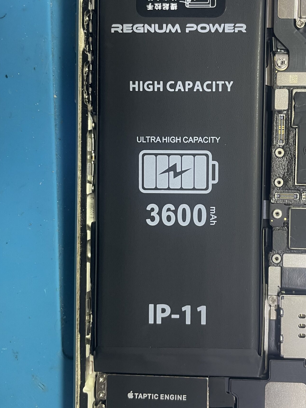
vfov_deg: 47.8
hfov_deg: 36.4
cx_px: 205
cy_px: 182
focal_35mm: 39
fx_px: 460
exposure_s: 1/50
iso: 100
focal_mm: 4.2
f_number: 1.6
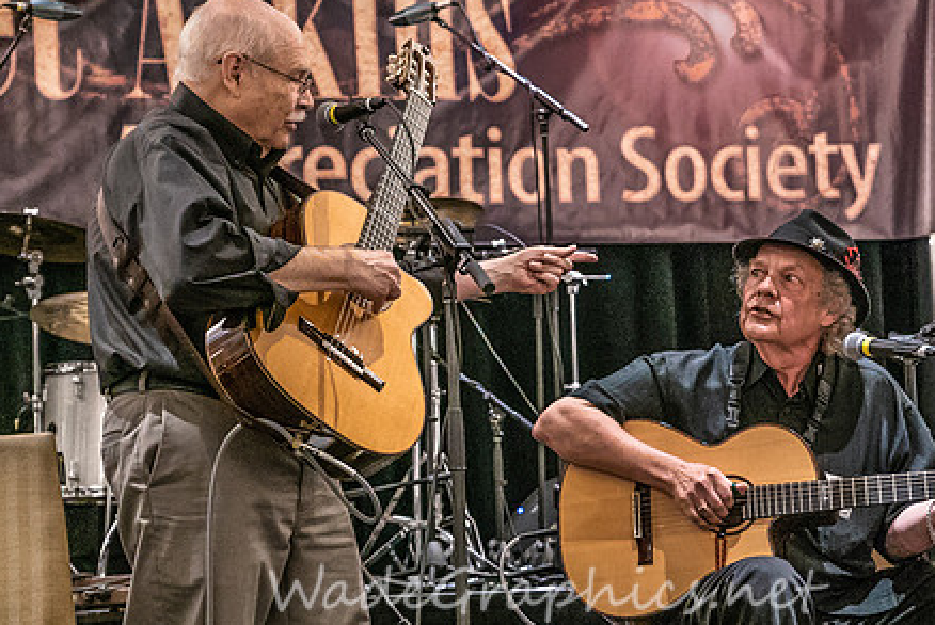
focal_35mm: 107
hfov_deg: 19.0
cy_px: 344
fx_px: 2782
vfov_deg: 12.8
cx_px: 596
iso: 8000
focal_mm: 70
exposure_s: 1/160
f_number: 5.6
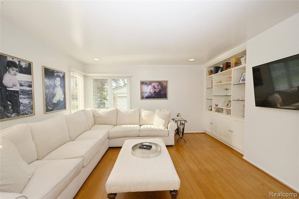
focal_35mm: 14
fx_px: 116
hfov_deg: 104.3
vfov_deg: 81.2
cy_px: 100
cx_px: 150
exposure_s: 1/100
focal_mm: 14
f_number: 10
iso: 320
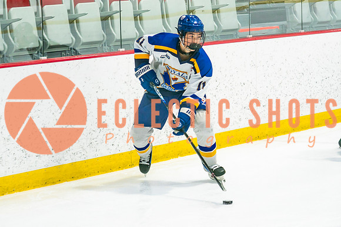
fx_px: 1632
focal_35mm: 172
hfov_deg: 11.9
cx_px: 187
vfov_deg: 8.0
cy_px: 115
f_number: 2.8
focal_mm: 75
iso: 400
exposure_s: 1/640
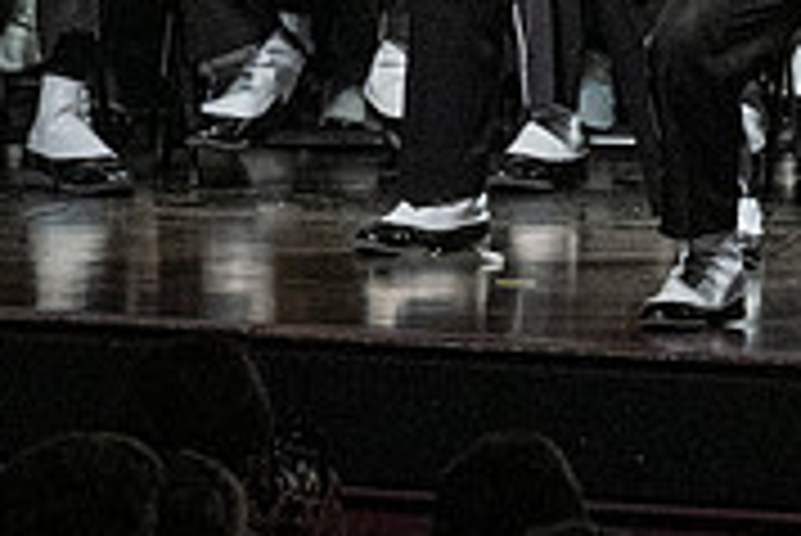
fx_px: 16812
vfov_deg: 1.8
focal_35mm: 755
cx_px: 1264
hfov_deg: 2.7
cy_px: -315
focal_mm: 155
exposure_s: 1/500
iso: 4000
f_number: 4
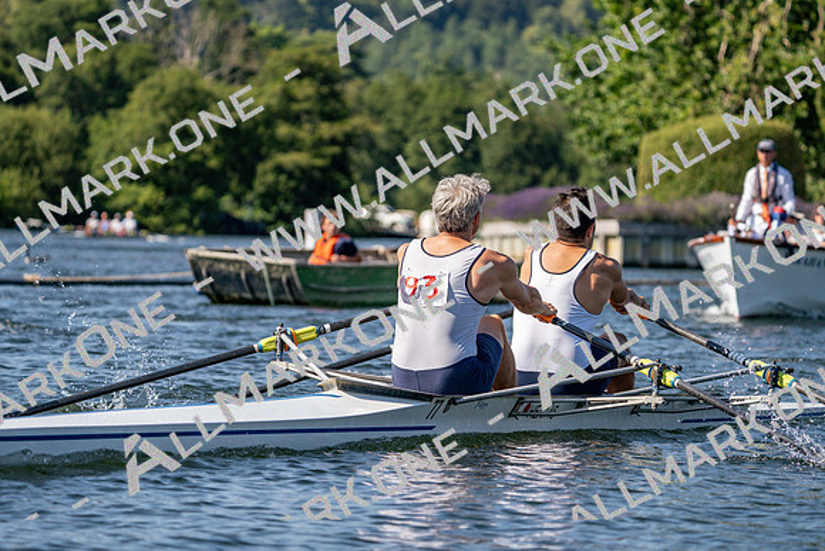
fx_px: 4584
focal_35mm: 200
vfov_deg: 6.9
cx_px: 412
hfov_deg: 10.3
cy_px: 276
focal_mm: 200
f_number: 5.6
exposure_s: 1/1600
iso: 250
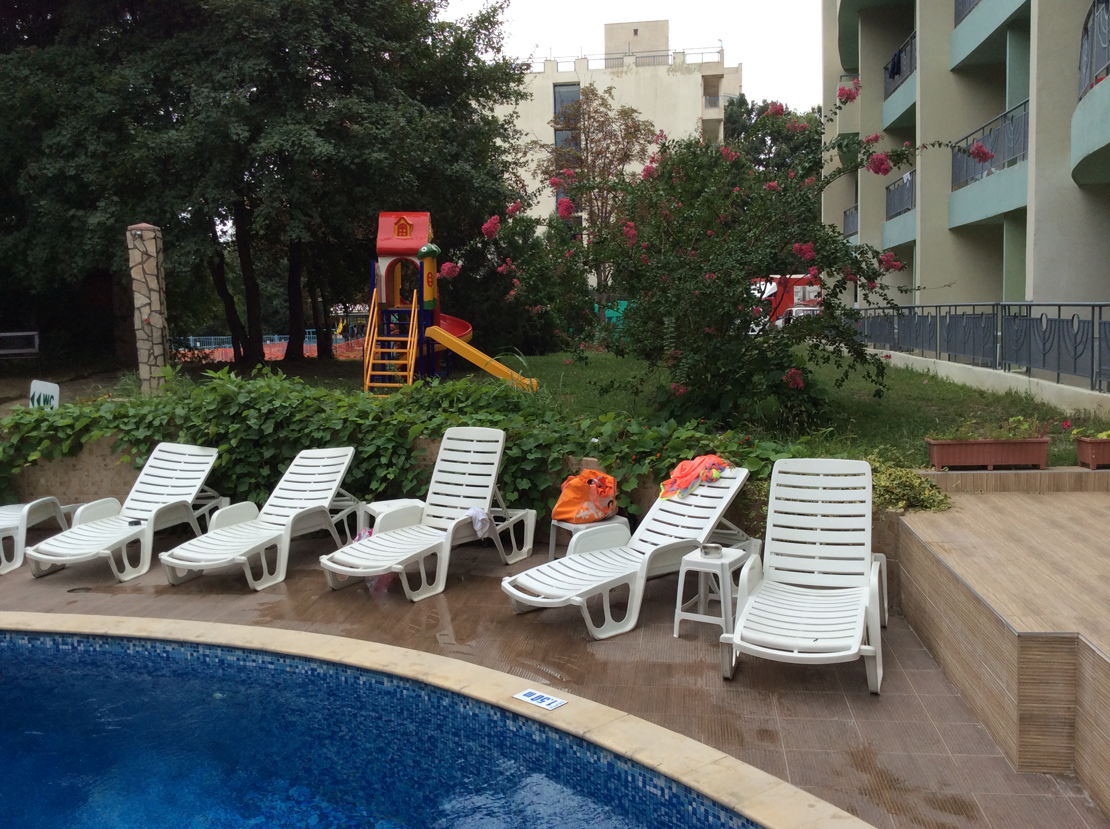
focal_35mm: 33
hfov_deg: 55.4
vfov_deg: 42.8
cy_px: 414
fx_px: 1057
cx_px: 555
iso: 32
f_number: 2.4
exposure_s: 1/493
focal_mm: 3.3
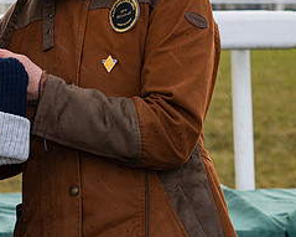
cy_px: 45
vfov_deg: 8.6
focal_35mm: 179
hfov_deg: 10.8
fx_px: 1567
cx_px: 82
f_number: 5
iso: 400
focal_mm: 60
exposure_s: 1/250
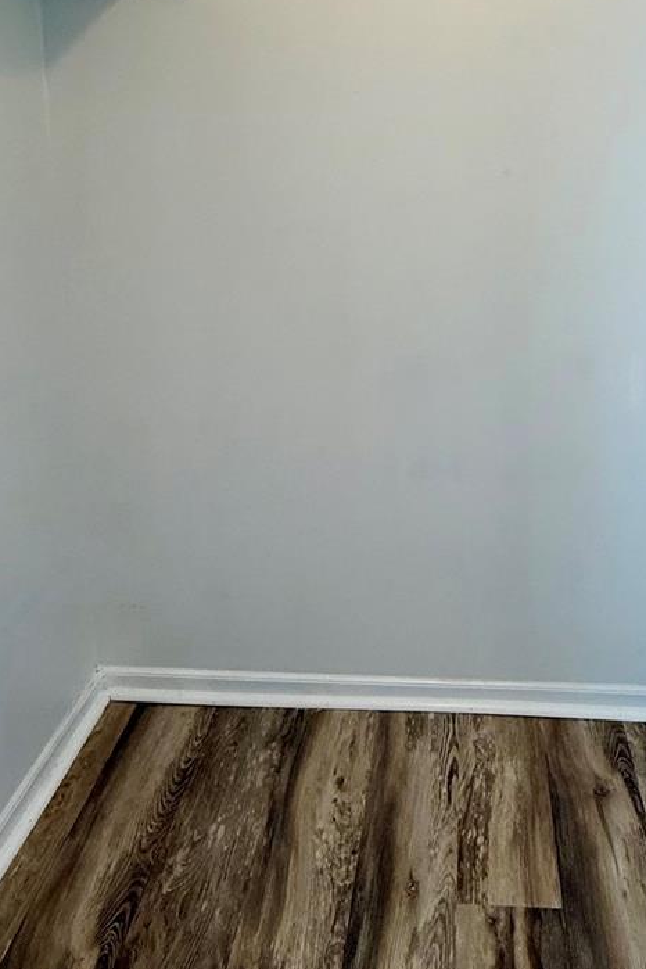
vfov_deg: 56.4
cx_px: 439
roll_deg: -1.5
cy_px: 269
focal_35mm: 32
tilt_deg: -11.7
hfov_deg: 40.5
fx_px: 861
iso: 160
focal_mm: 2.22
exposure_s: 1/99
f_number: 2.2
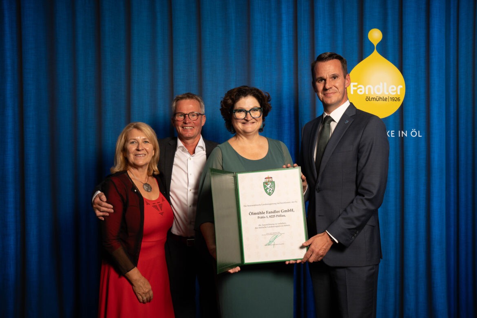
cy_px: 159
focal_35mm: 35
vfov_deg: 37.9
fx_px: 464
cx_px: 238
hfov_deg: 54.4
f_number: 8
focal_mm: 35
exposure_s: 1/160
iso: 400
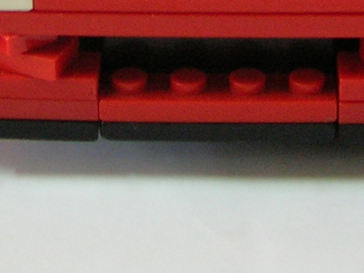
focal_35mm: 160
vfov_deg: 8.9
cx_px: 184
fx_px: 1682
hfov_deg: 12.4
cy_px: -231
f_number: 3
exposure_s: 1/4.7
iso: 100
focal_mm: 6.4
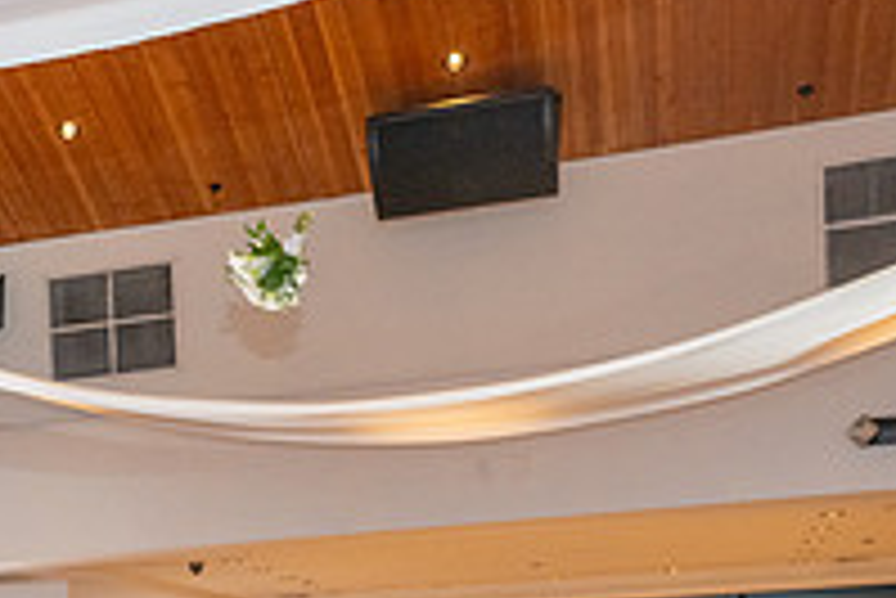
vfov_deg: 18.0
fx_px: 1743
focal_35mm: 70
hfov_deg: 27.0
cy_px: 803
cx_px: -32
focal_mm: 24
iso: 2000
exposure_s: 1/200
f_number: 3.5
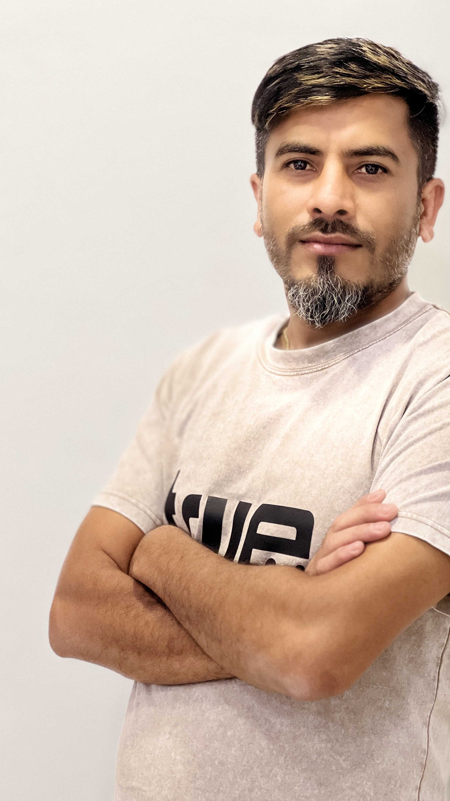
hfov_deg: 14.4
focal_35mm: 84
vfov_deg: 25.3
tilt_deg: -3.5
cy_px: 401
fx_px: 1782
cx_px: 290
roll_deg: -2.1
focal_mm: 9
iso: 320
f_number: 2.8
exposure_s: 1/25
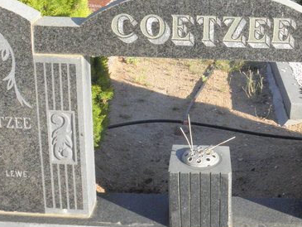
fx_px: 497
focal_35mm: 57
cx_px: 216
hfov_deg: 33.3
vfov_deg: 24.9
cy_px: 22
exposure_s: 1/400
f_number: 6.3
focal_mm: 4.6
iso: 200
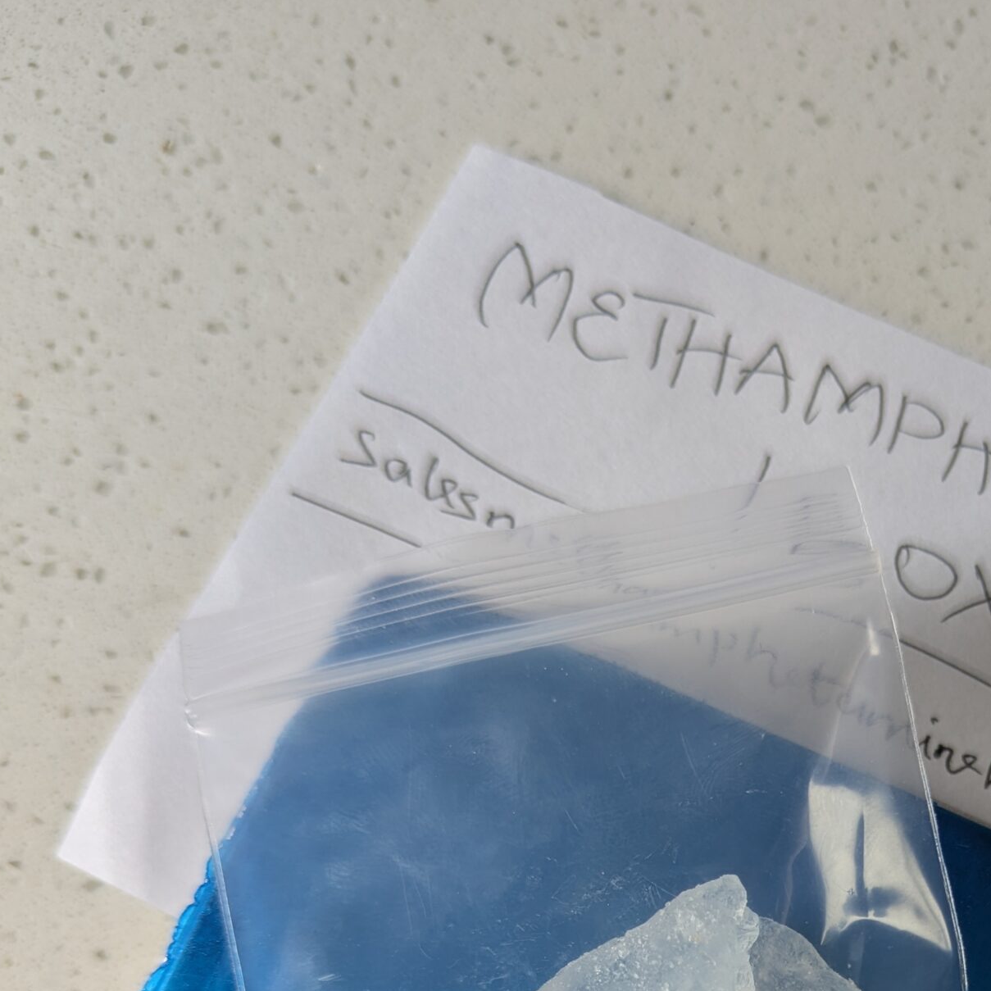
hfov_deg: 36.4
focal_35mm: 45
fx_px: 1458
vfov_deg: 34.7
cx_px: 777
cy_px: 954
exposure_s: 1/56.2
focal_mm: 6.81
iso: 44
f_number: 1.85
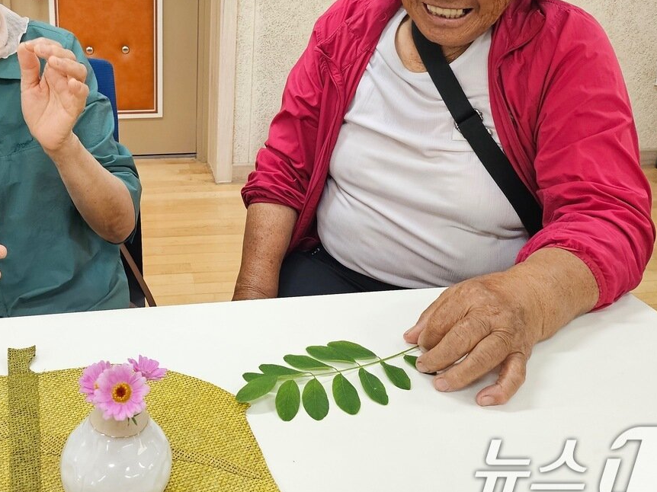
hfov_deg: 46.4
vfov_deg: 36.0
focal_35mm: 39
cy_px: 123
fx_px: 740
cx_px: 175
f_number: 1.8
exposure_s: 1/180
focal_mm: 5
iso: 200
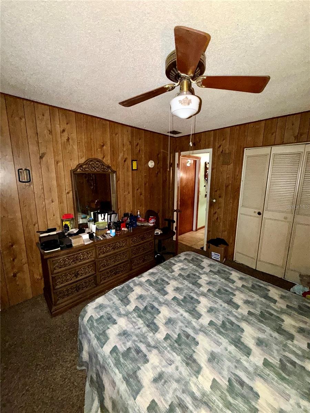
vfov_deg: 102.1
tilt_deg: -10.4
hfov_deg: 85.7
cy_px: 206
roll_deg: -0.4
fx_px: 167
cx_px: 155
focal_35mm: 14
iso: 400
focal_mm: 2.22
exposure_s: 1/18
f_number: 2.2
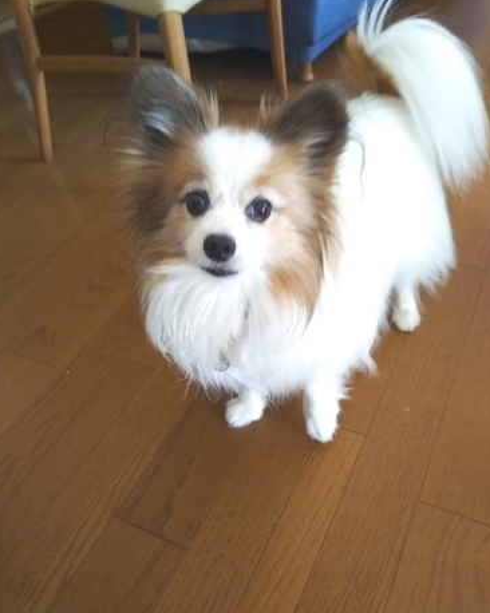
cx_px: 243
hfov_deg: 45.8
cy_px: 306
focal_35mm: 32
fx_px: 580
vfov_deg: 55.7
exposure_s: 1/30
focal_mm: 4
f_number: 2.2
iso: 320
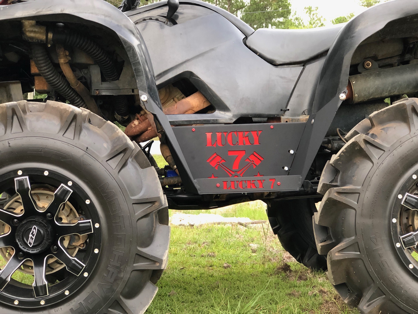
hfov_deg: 33.8
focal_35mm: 57
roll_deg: +1.1
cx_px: 209
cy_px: 157
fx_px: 688
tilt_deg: -2.8
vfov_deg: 25.7
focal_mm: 6.6
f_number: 2.8
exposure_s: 1/30
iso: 64
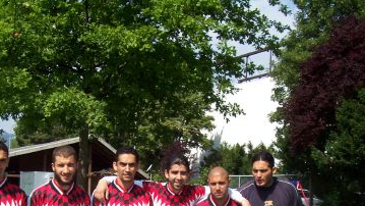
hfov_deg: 31.8
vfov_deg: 17.5
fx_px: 639
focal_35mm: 66
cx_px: 149
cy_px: 241
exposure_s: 1/440
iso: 80
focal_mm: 5.6
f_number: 5.1
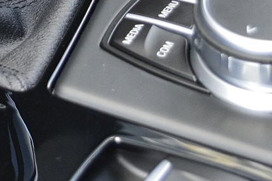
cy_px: -72
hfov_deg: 11.8
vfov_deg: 7.9
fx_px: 1299
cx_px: 12
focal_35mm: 172
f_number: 4.2
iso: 800
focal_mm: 30
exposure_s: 1/50
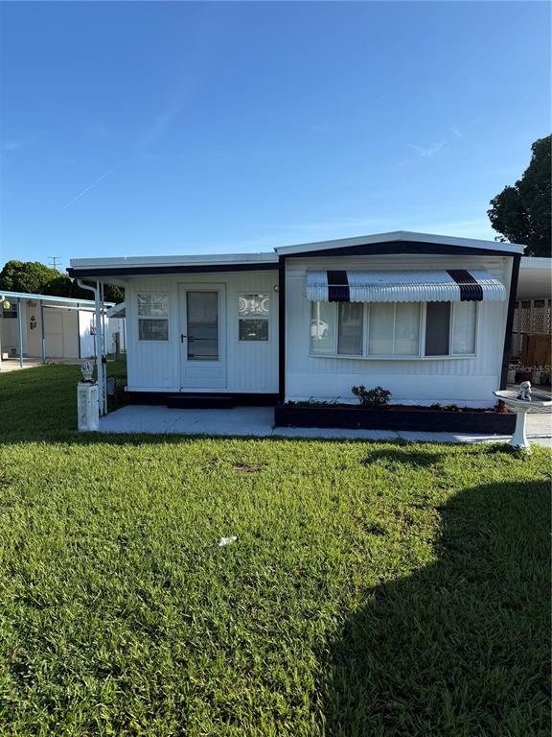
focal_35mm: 24
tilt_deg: -5.6
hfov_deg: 56.8
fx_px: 510
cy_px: 368
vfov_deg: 71.6
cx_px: 276
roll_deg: -1.0
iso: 80
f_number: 1.78
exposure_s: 1/3145
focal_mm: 6.76
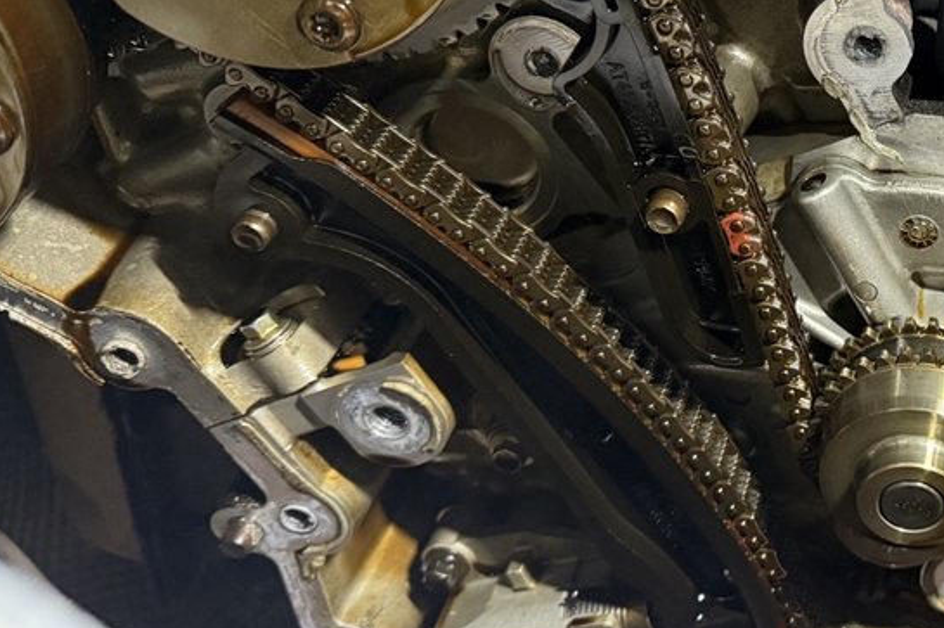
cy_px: 209
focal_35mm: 55
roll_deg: -9.3
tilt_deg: -35.3
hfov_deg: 32.8
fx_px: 1442
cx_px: 979
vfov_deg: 24.5
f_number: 1.78
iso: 640
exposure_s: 1/40
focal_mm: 6.76
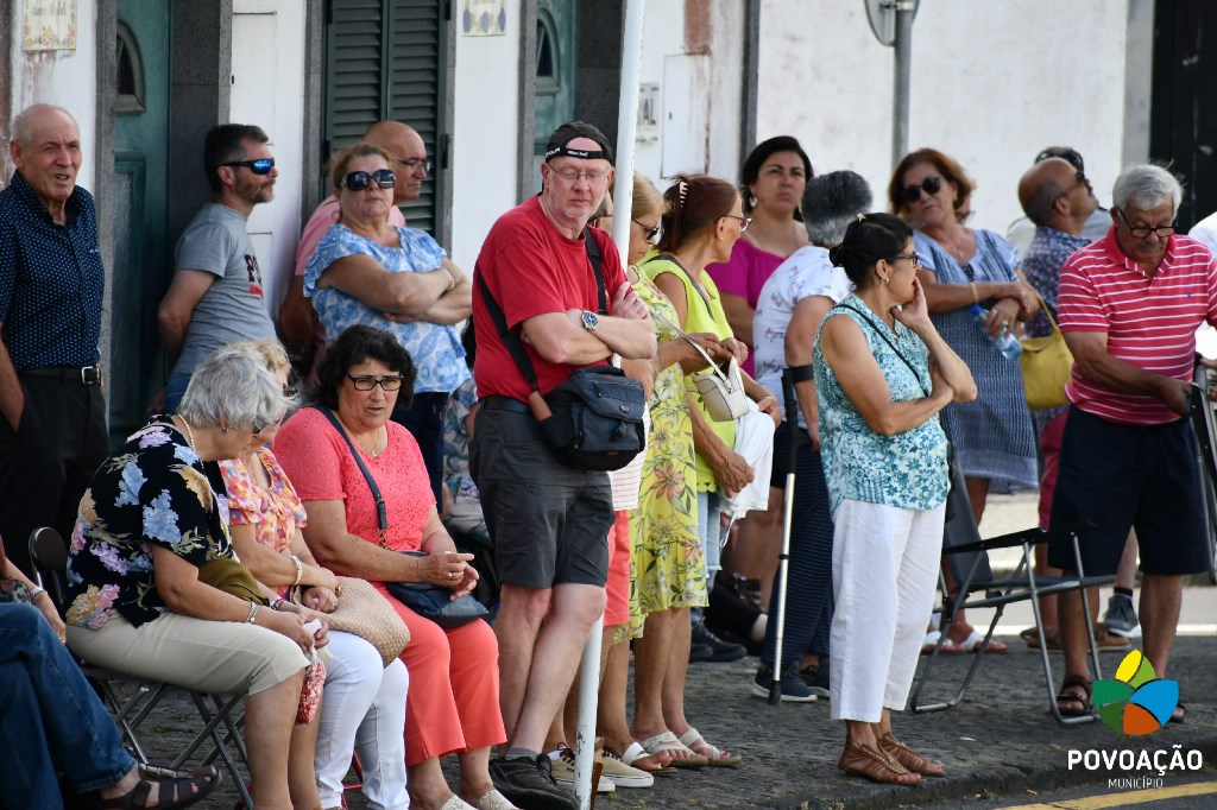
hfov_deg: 4.6
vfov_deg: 3.1
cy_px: 405
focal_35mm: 450
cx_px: 608
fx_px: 15207
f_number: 6.3
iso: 800
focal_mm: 300
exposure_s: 1/1000
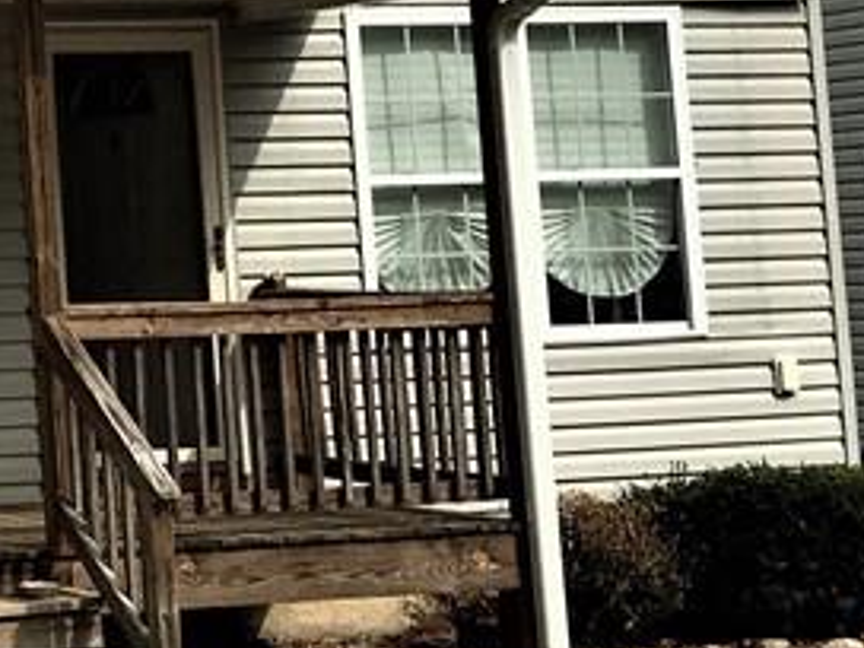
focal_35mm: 109
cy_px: 27
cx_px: -592
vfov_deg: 13.4
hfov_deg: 15.9
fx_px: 2721
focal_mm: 4.15
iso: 25
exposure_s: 1/2024
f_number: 2.2
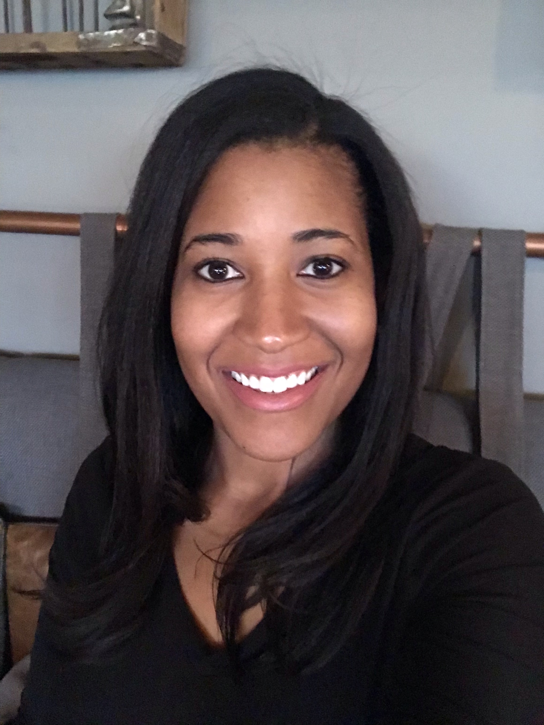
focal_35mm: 32
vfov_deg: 56.8
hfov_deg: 44.2
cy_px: 362
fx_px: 670
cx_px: 272
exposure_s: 1/17
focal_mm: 2.87
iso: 800
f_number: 2.2
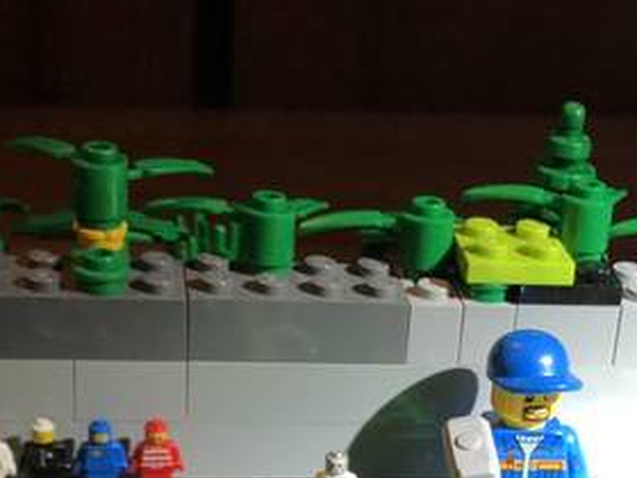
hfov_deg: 21.6
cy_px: 545
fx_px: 1656
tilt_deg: -28.9
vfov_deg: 15.9
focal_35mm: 90
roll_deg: -5.1
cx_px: 457
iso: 32
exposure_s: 1/30
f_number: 1.8
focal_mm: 3.99
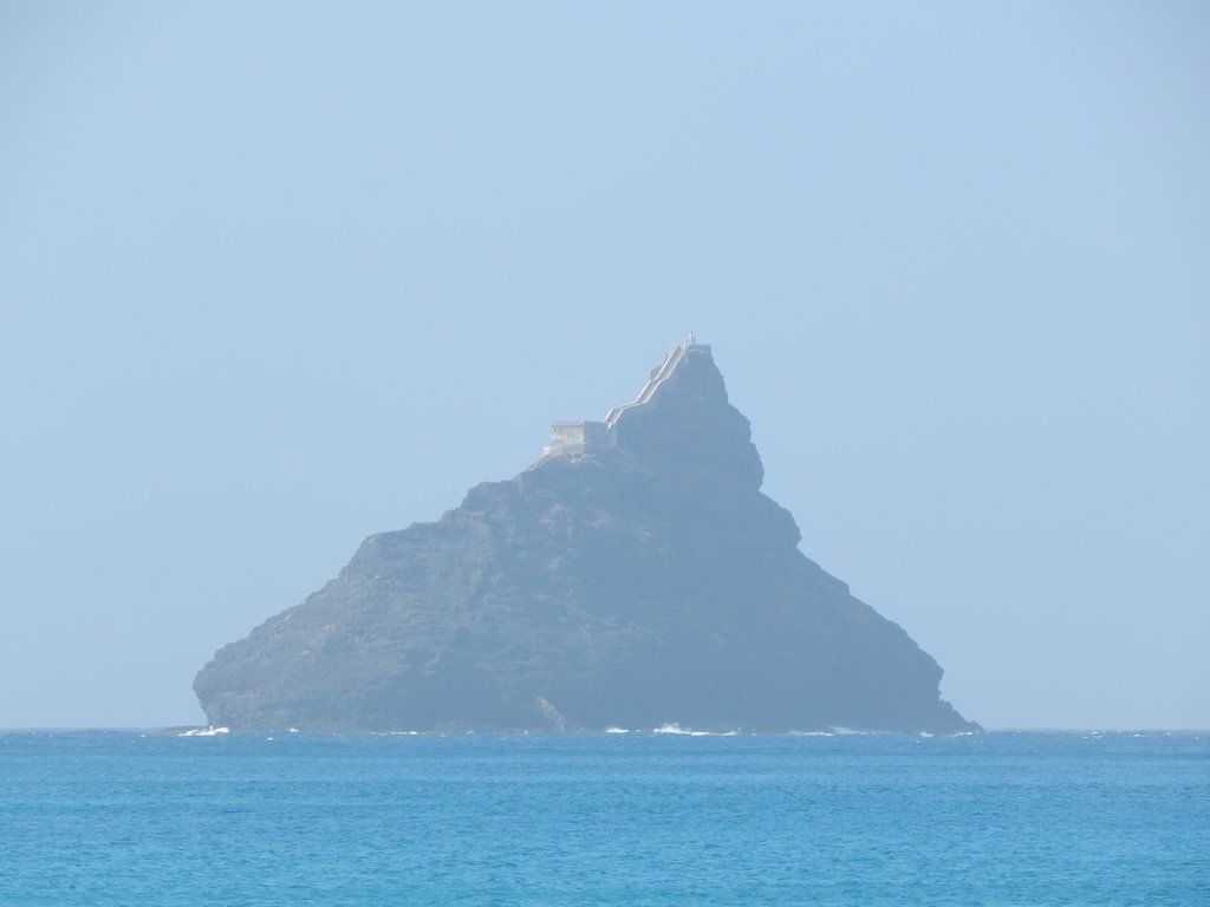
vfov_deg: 3.9
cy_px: 454
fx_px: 13423
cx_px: 605
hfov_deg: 5.2
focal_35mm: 384
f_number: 5.7
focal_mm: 69
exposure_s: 1/400
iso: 125
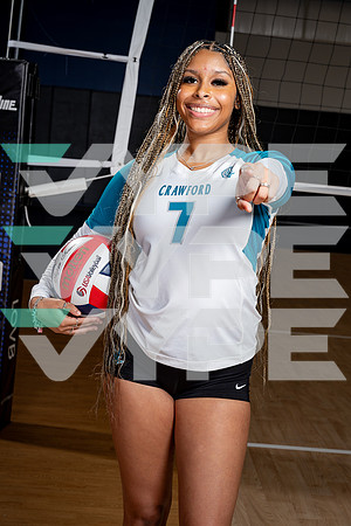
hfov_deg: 19.5
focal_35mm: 70
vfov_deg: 28.8
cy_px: 263
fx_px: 1024
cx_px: 176
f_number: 8
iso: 100
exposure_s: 1/250
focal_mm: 70
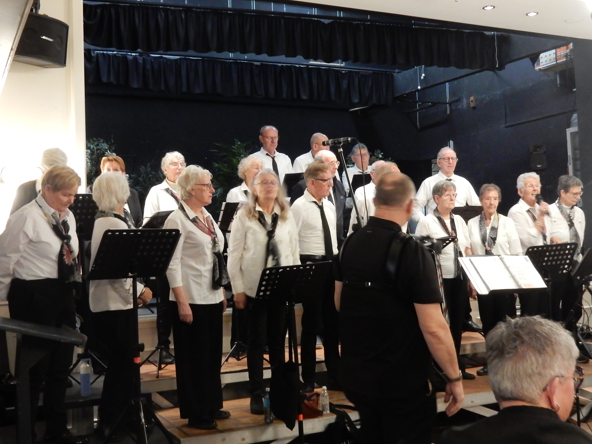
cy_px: 210
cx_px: 327
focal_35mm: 45
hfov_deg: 42.0
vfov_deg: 32.2
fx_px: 770
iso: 720
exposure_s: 1/8
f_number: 4
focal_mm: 6.4
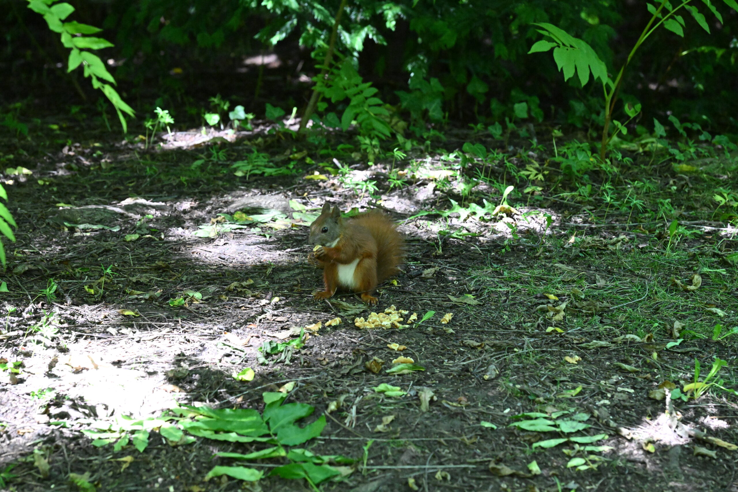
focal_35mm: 120
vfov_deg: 11.4
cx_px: 369
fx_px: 2460
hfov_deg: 17.1
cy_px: 246
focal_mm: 120
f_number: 9
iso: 14400
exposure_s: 1/125
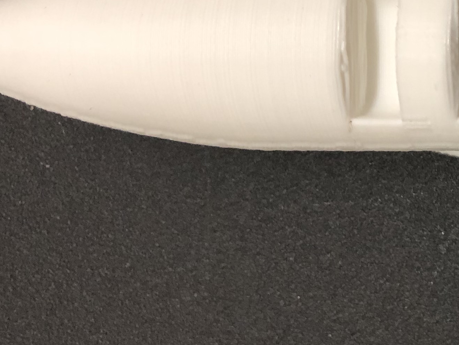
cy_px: 34
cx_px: 670
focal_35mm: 86
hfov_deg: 19.9
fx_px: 1140
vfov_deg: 16.9
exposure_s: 1/15
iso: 40
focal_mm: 4
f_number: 1.8
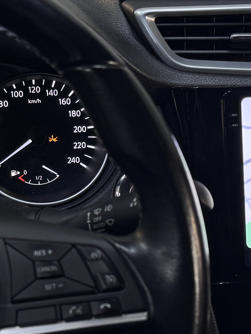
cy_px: 172
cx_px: 141
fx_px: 793
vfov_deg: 23.8
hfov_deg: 18.0
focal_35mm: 82
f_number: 1.78
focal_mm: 6.76
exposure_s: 1/83
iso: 100
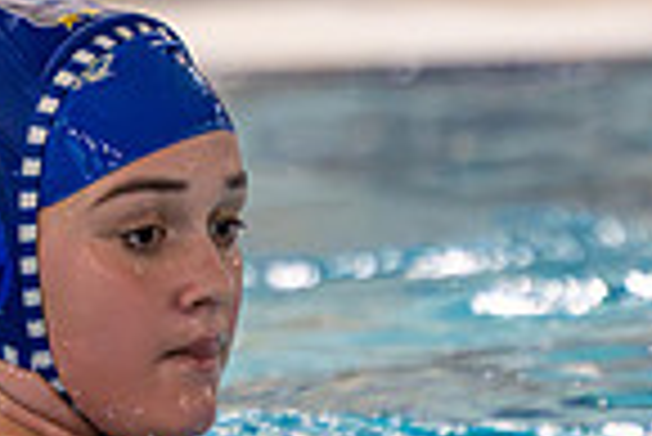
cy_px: -42
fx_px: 28589
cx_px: -113
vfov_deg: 0.9
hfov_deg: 1.3
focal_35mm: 1577
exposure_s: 1/1000
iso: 12800
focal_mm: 280
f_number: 4
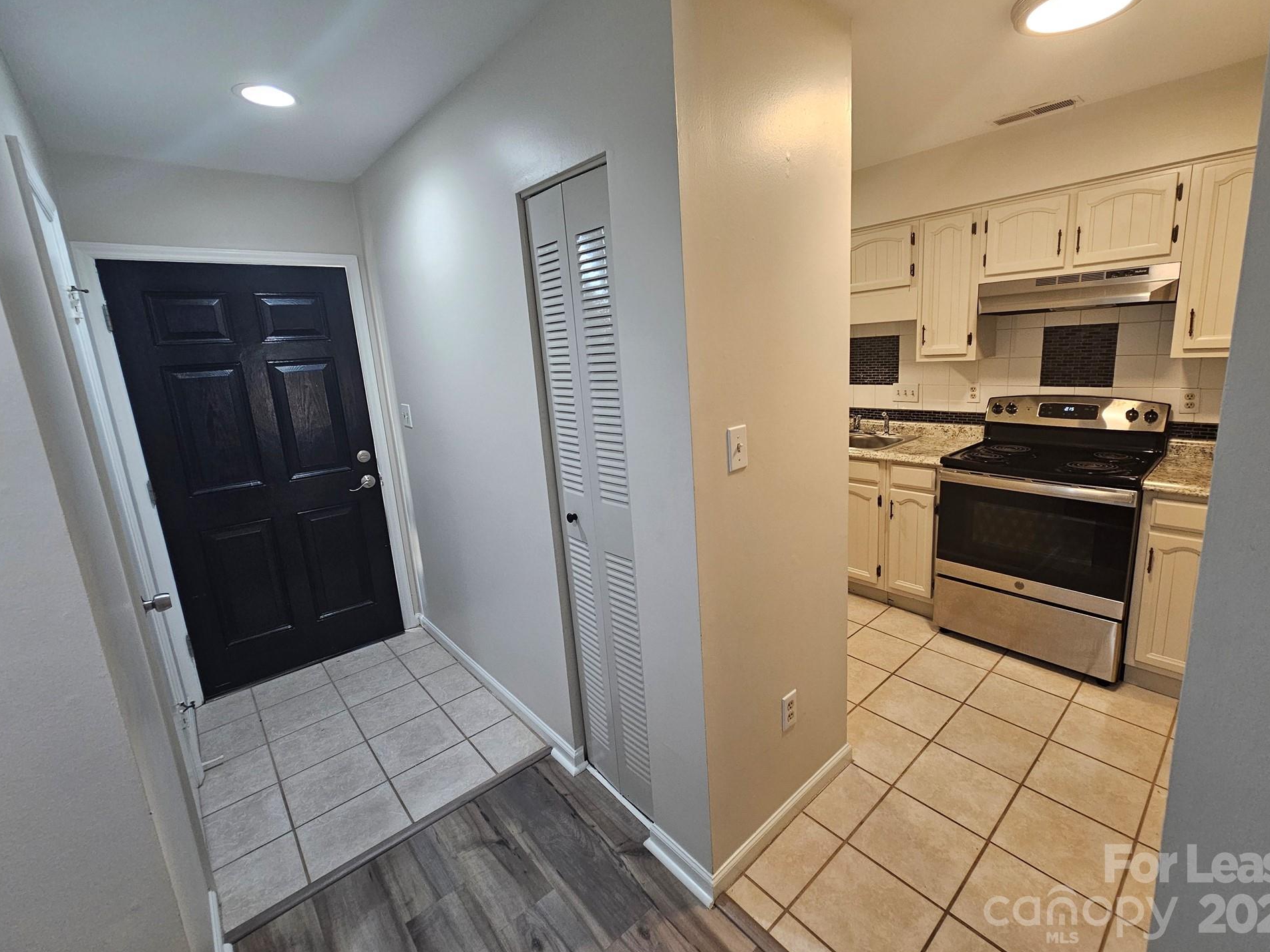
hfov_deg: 101.9
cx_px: 678
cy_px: 457
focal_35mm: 14
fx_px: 514
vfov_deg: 85.6
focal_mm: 2.2
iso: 200
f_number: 2.2
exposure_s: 1/60
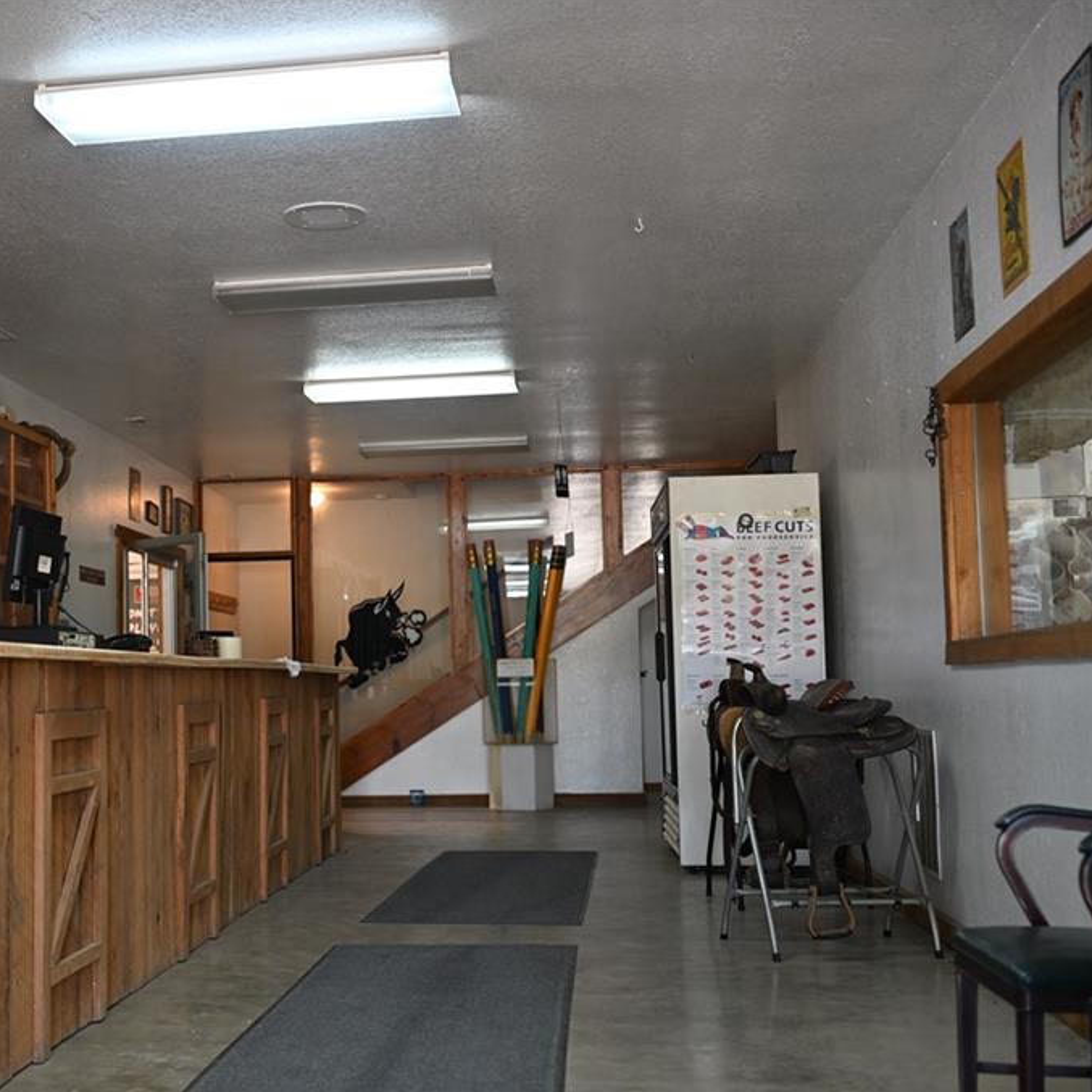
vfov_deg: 37.6
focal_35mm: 45
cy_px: 545
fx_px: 1606
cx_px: 332
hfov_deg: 37.0
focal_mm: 35
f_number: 2.8
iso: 900
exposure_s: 1/125
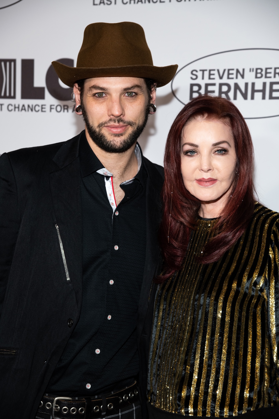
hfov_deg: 16.1
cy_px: 210
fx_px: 988
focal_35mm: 85
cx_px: 140
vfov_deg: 23.9
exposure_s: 1/125
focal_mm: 85
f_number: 5.6
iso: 500
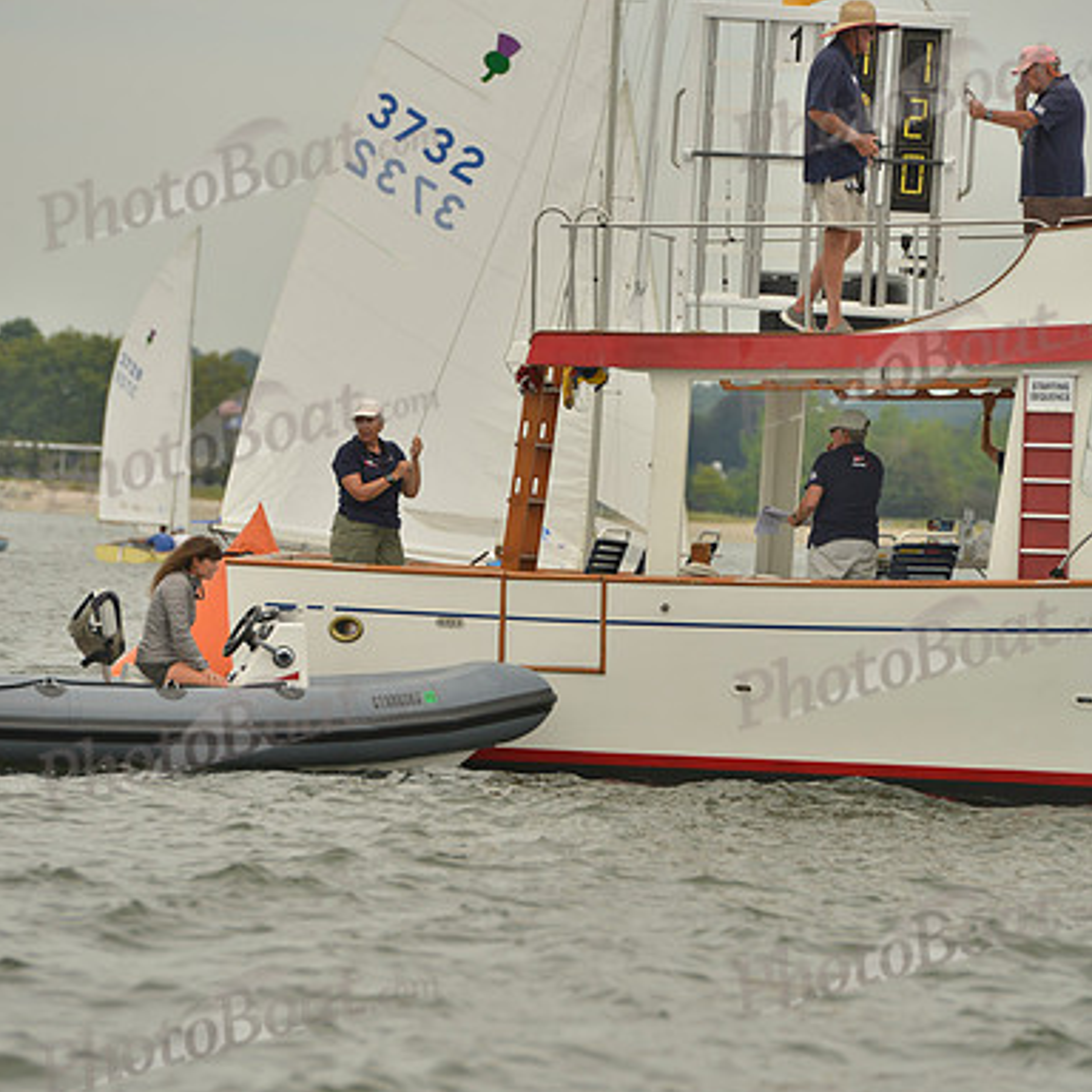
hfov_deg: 6.8
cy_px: 547
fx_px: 9172
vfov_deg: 6.8
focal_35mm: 257
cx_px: 589
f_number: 6.3
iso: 400
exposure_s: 1/2500
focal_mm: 200
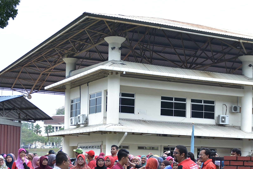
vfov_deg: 20.0
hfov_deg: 29.9
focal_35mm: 67
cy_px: 152
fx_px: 471
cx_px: 96
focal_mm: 24
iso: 100
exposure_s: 1/200
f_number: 2.8
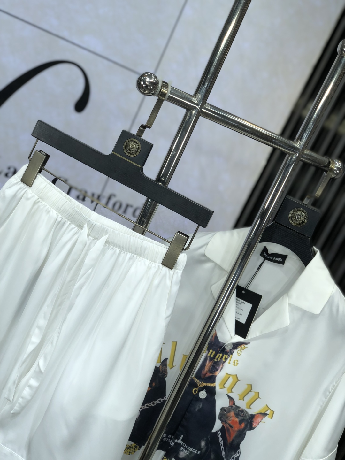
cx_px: 172
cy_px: 230
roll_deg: -24.5
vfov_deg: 36.8
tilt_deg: -10.8
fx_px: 691
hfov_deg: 28.0
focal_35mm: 52
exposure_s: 1/552
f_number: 2.4
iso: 16
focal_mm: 6
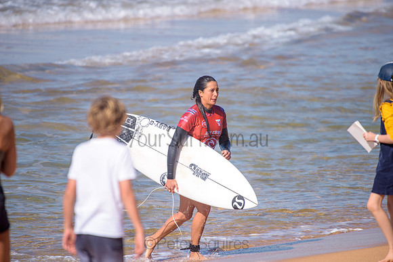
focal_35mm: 500
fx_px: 5460
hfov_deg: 4.1
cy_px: 131
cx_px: 196
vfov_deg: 2.8
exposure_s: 1/1250
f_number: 5.6
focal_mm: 500
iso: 90
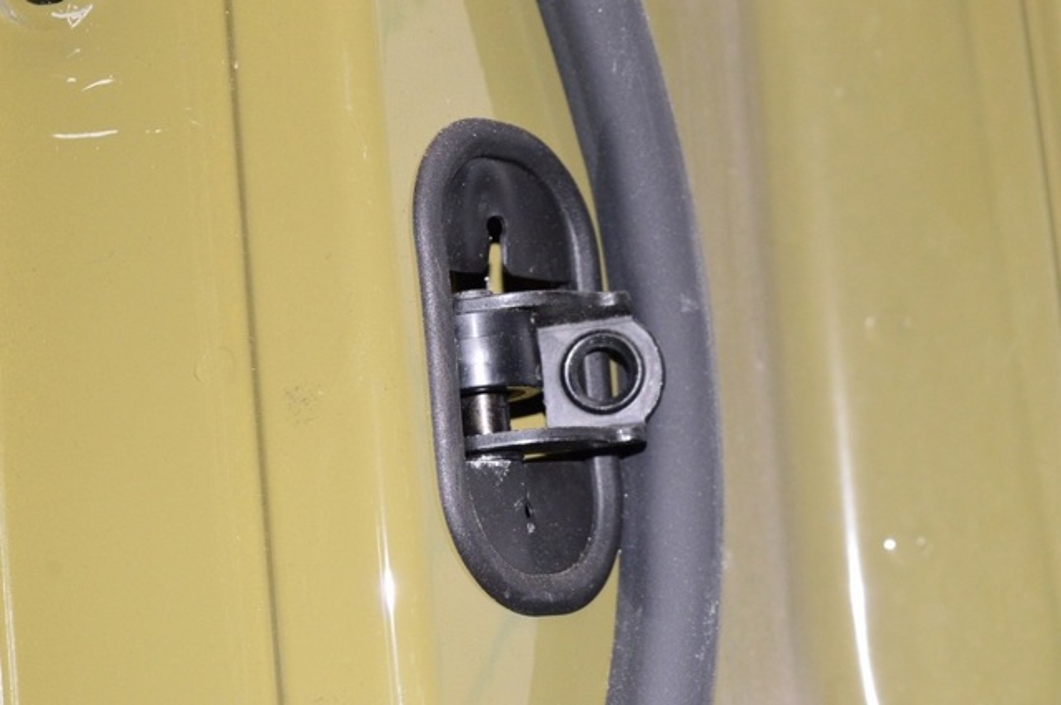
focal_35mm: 82
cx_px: 530
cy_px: 352
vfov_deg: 16.5
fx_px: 2428
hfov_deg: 24.6
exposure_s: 1/100
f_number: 8
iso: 1600
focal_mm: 55
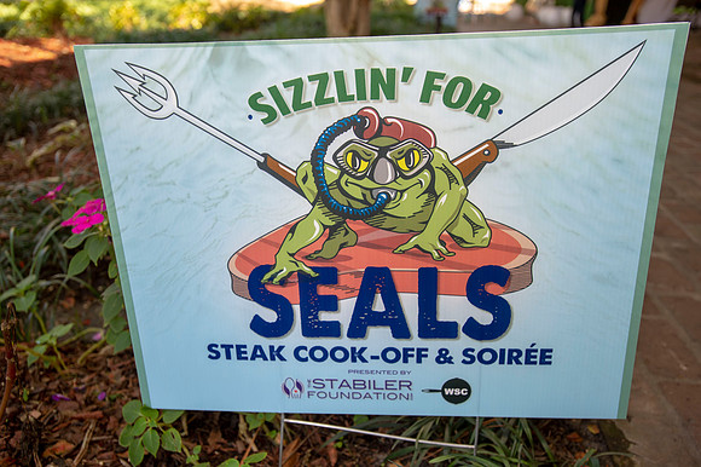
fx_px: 623
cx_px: 350
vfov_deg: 41.1
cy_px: 234
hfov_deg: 58.7
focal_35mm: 32
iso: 125
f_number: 4.5
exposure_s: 1/60
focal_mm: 32
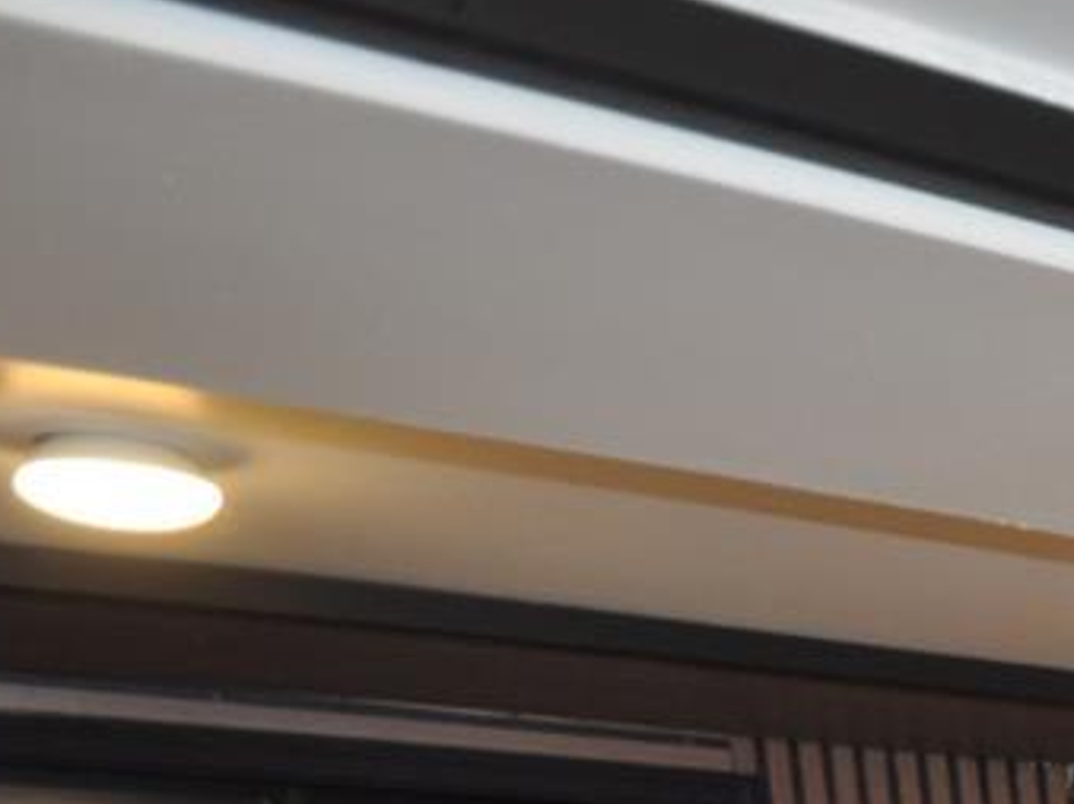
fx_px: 1984
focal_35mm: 64
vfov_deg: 18.3
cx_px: 1986
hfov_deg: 20.3
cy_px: 1428
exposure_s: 1/180
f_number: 3.5
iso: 400
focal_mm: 10
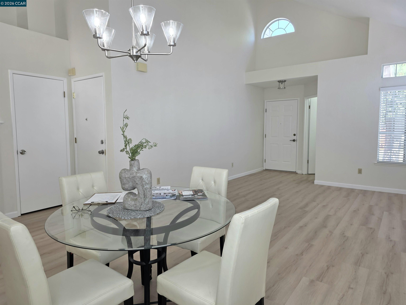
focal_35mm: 23
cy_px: 152
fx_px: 270
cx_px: 203
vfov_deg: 58.9
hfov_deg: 73.9
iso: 64
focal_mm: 6.25
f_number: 1.7
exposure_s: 1/120
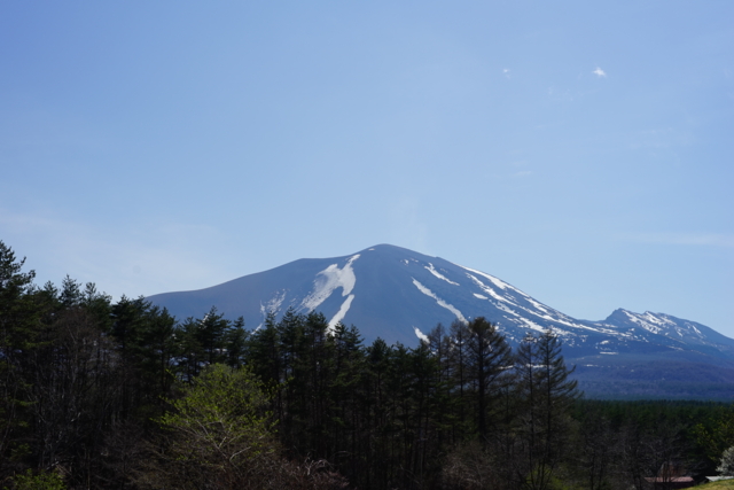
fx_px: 1020
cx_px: 367
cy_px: 245
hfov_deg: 39.6
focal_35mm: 50
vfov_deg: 27.0
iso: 100
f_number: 8
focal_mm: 50
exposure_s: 1/400
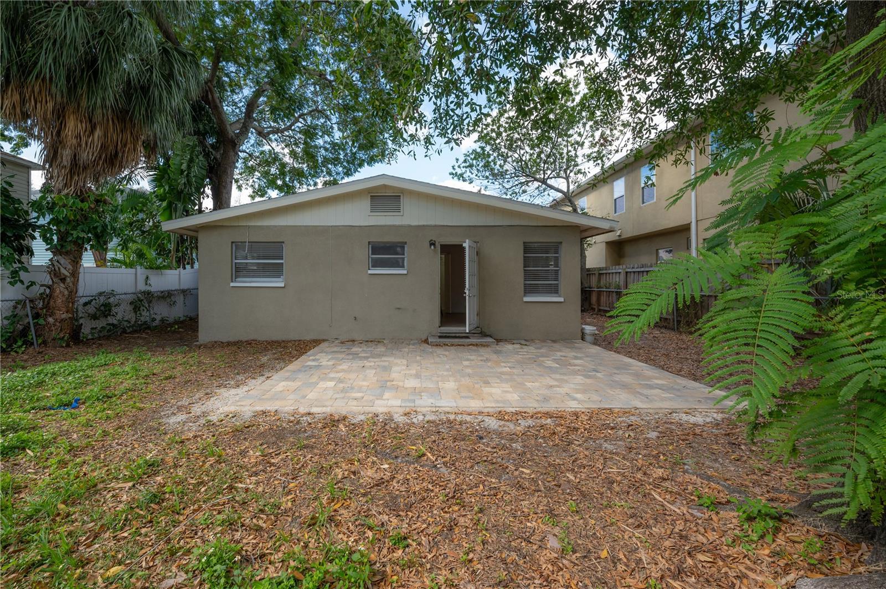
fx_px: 344
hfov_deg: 104.3
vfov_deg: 81.1
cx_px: 443
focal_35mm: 14
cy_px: 294
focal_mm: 14
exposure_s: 1/160
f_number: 9
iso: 320
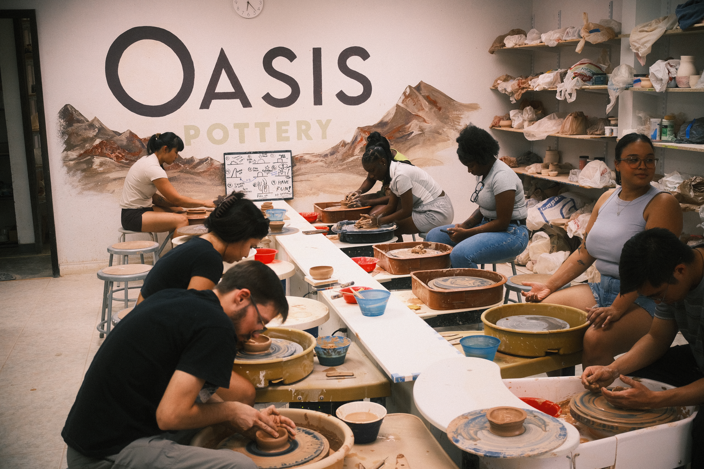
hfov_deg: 47.4
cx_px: 352
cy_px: 234
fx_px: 802
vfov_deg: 32.6
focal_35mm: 41
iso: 640
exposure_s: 1/170
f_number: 2.8
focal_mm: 27
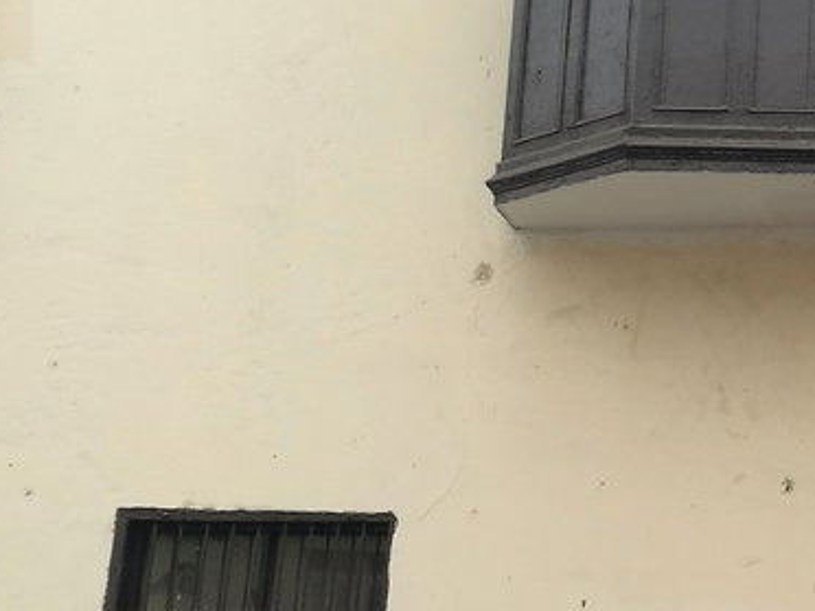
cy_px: 300
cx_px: 1057
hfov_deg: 20.6
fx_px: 2048
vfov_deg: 17.0
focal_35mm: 87
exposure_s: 1/346
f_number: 2.2
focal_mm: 4.5
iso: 50
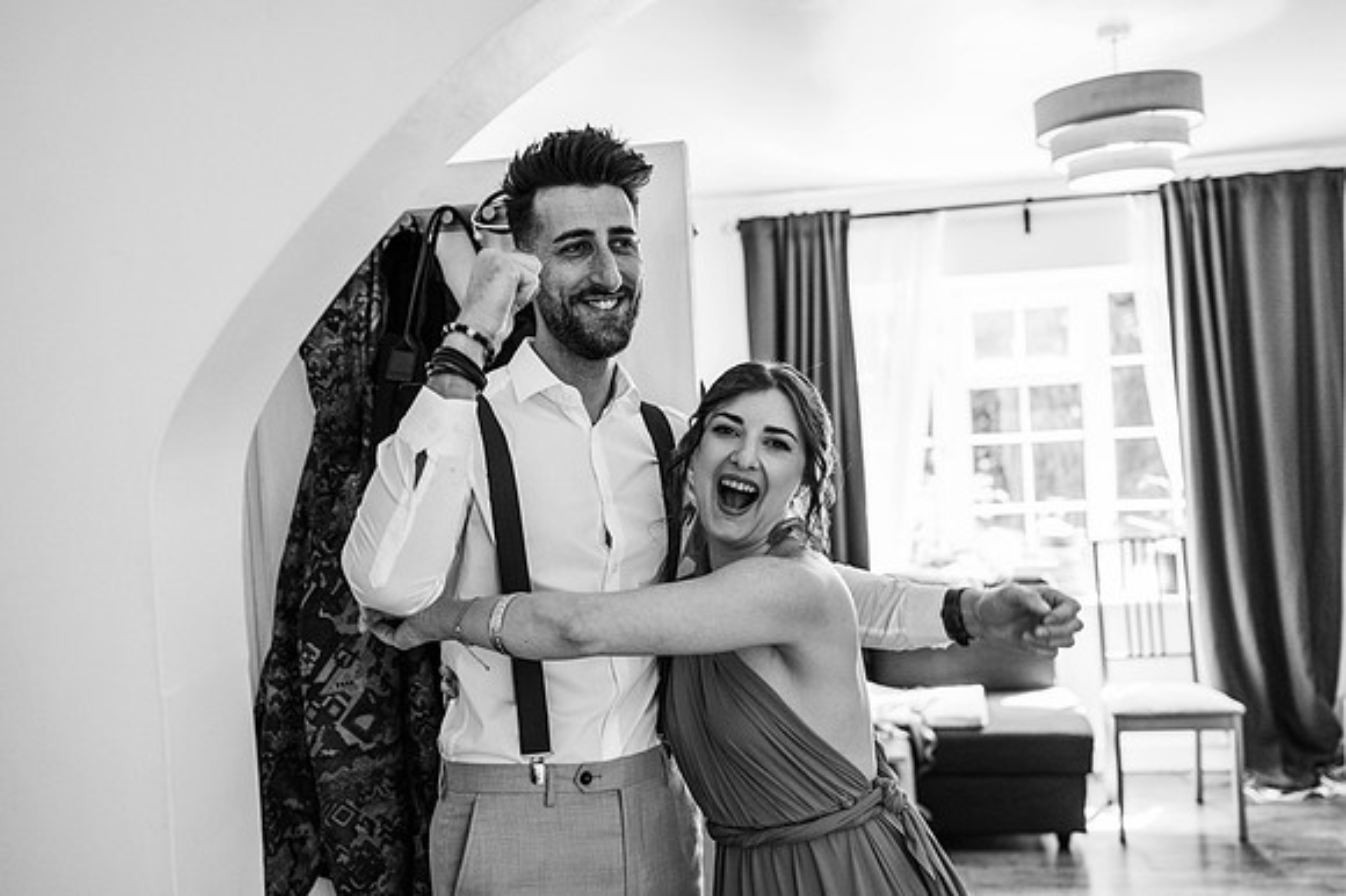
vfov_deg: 37.8
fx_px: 1308
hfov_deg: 54.5
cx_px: 673
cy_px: 448
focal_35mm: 35
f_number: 2.5
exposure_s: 1/200
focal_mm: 35
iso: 280
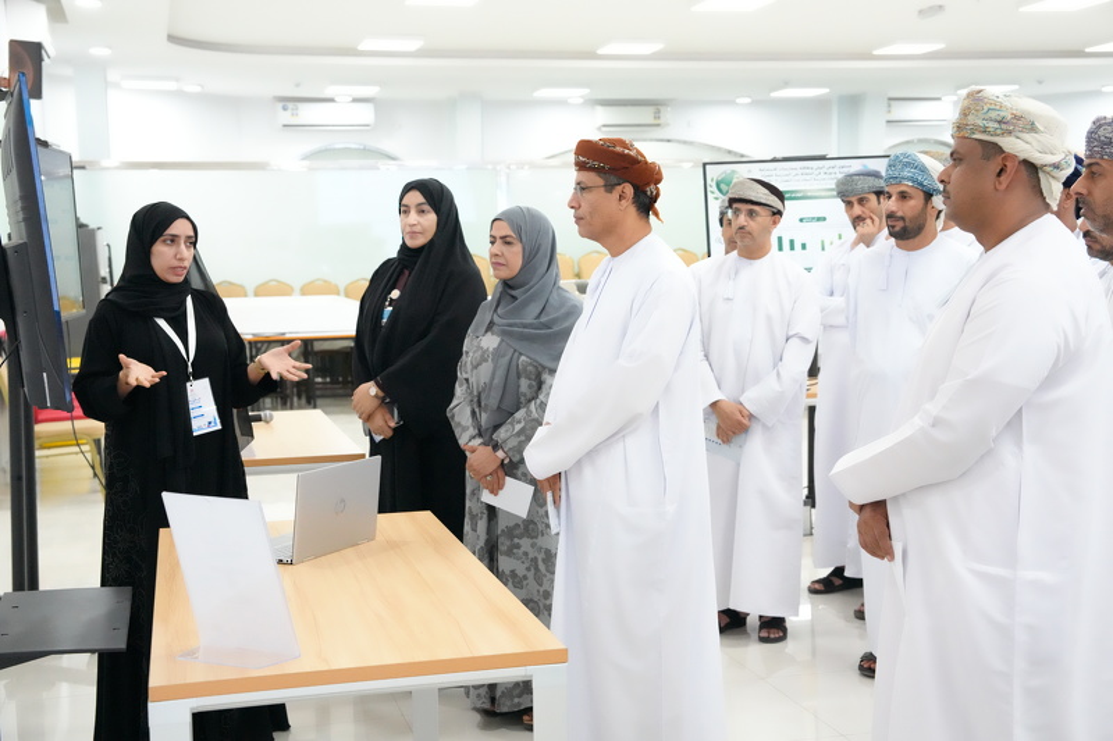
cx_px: 556
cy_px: 370
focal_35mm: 49
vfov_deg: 27.5
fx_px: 1515
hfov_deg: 40.4
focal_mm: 49
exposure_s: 1/400
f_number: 5.6
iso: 12800
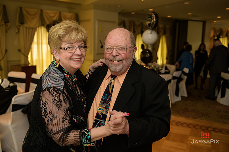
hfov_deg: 55.8
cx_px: 114
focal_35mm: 34
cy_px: 76
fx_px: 216
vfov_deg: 38.9
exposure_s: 1/125
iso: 1000
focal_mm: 34
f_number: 3.2
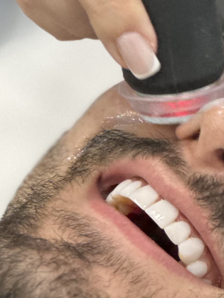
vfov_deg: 7.1
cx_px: 215
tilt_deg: -42.1
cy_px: 219
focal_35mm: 279
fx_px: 2407
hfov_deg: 5.3
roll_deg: +11.2
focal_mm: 9
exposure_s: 1/40
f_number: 2.8
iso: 400
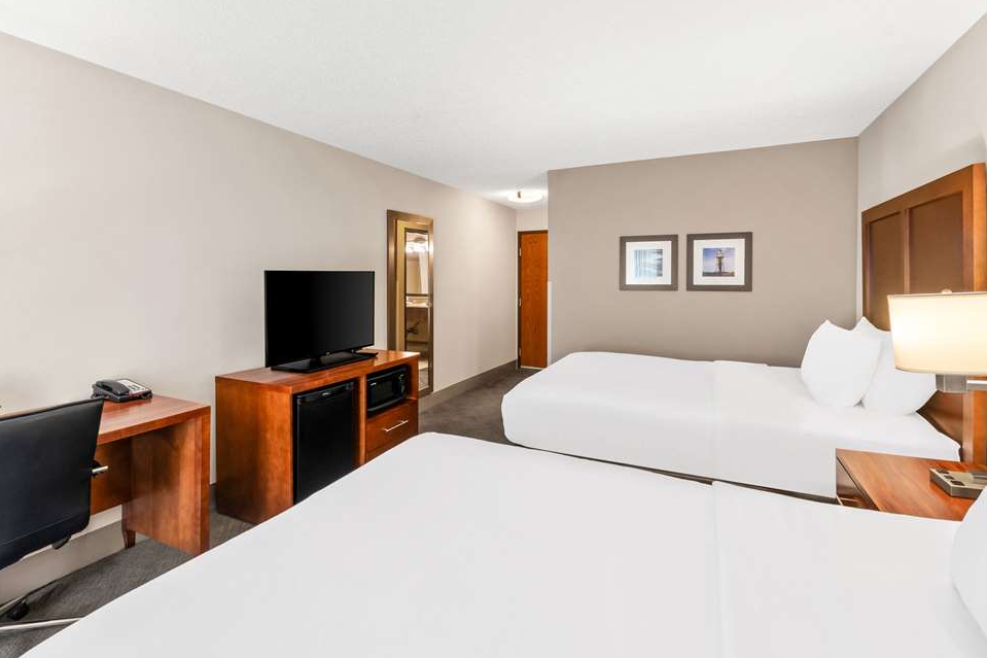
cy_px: 330
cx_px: 474
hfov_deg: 96.7
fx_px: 439
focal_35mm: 16
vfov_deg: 73.7
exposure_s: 1/4
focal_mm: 10
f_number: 8
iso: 400
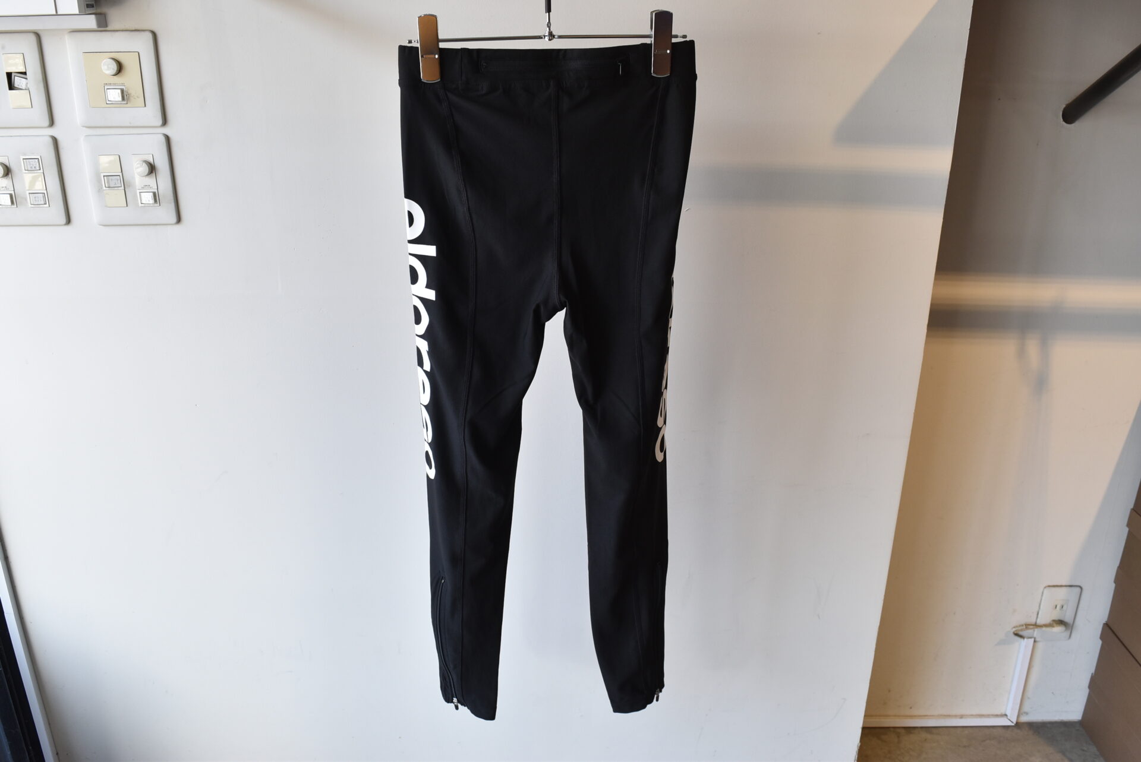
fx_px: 951
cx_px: 570
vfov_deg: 43.7
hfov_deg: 61.9
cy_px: 381
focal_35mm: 30
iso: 400
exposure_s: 1/50
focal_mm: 20
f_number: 6.3
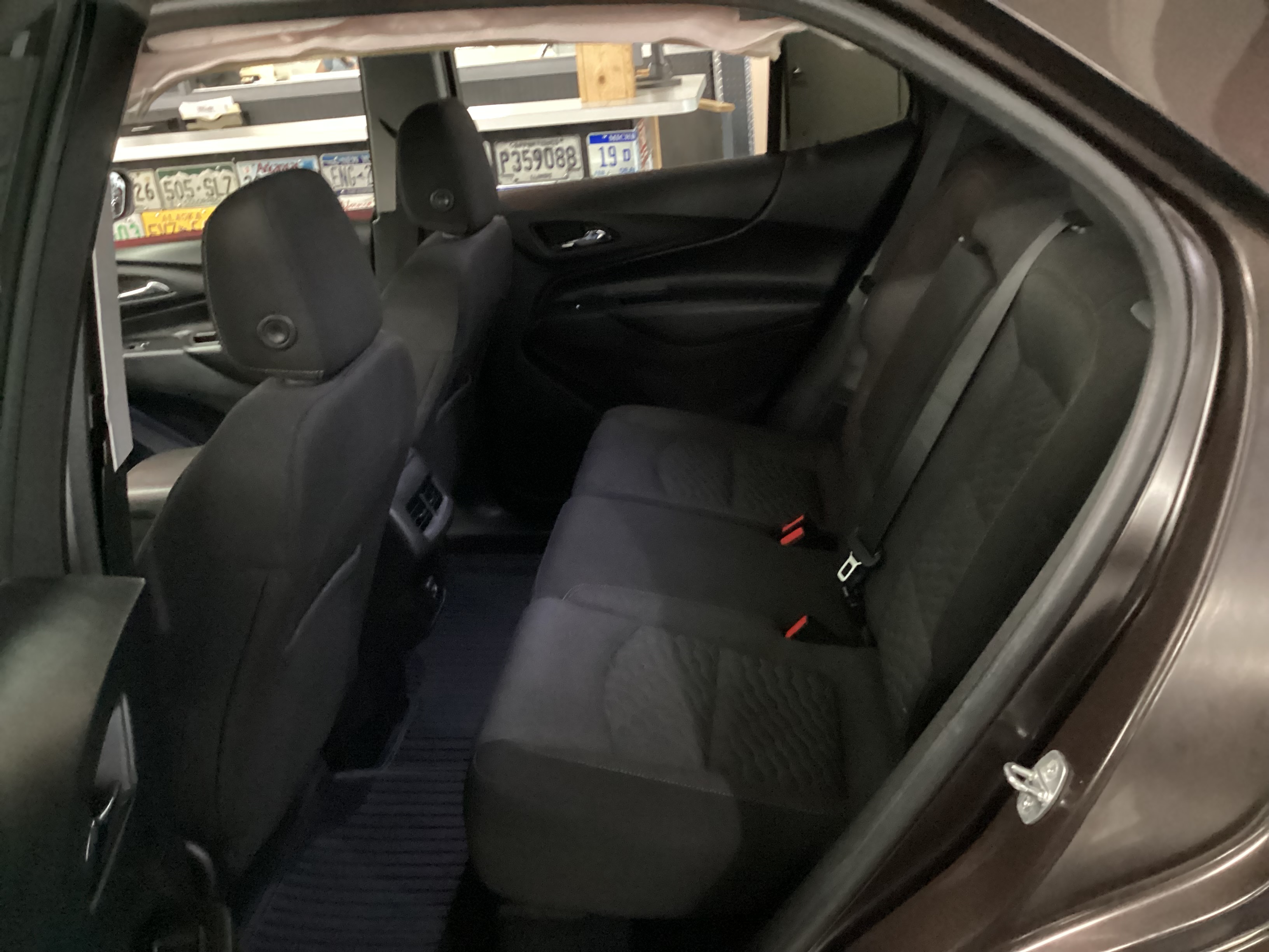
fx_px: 1136
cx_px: 634
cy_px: 476
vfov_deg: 45.4
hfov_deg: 58.4
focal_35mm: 31
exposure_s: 1/15
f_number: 2.4
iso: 800
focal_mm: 3.3
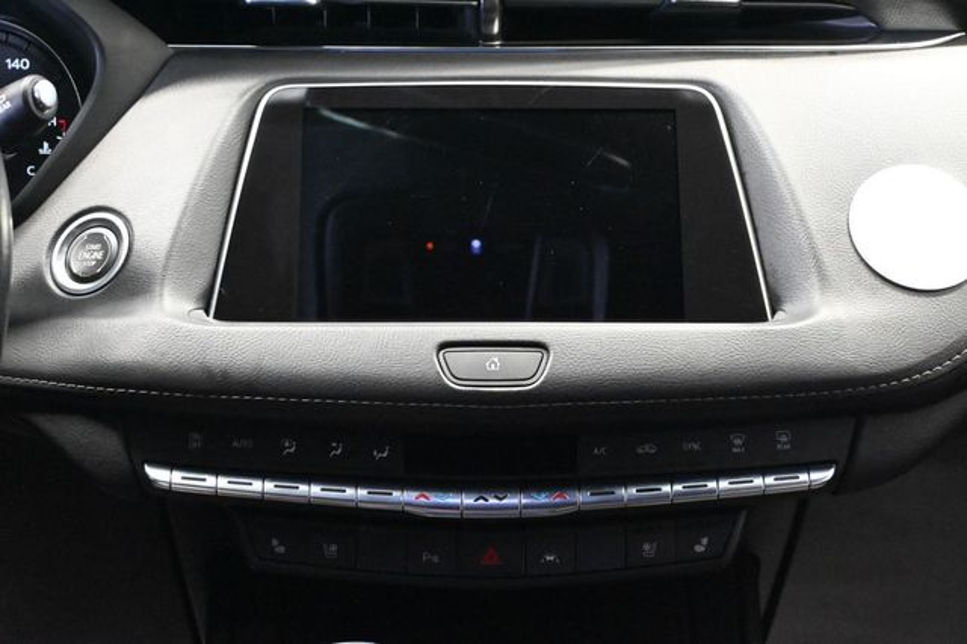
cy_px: 322
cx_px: 484
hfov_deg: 31.9
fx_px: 1691
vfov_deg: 21.5
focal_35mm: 63
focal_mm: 42
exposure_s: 1/40
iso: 12800
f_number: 5.6
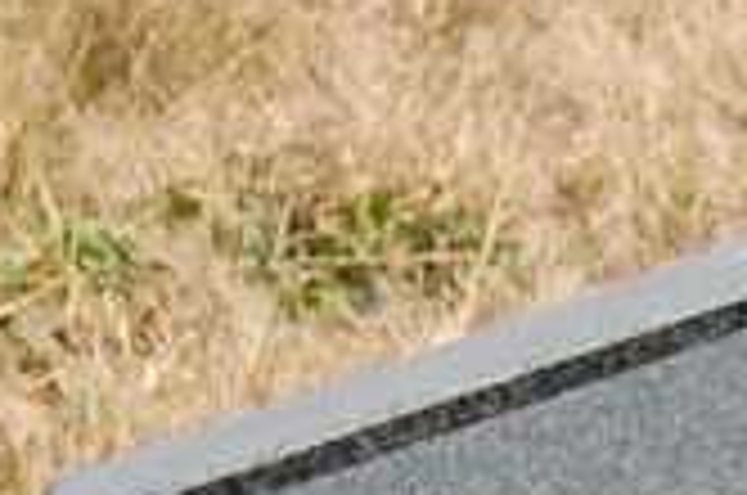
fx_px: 8553
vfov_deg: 3.2
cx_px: 1215
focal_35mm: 413
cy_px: 1627
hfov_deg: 5.0
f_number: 6.3
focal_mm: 38
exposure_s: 1/400
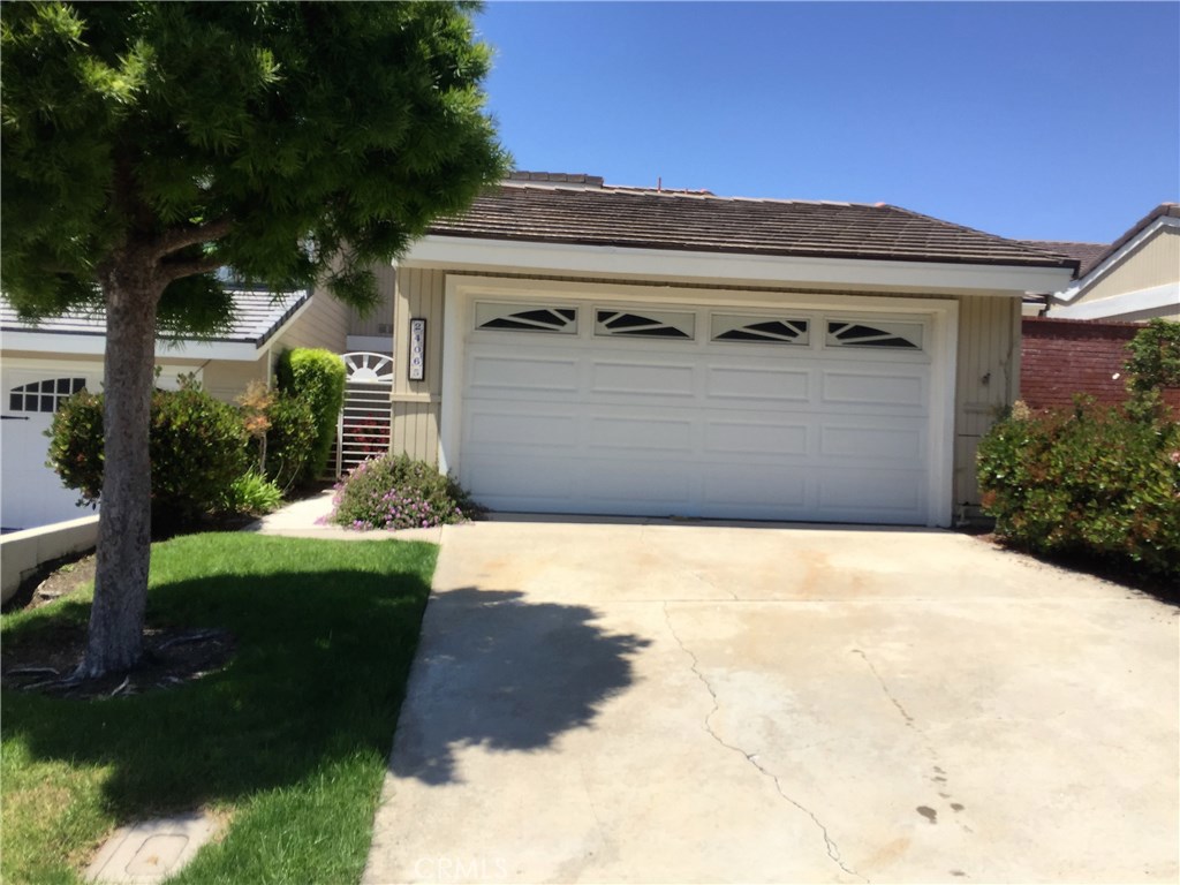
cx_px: 590
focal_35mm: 29
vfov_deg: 48.2
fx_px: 989
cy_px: 442
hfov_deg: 61.7
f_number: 2.2
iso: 32
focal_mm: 4.15
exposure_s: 1/1412
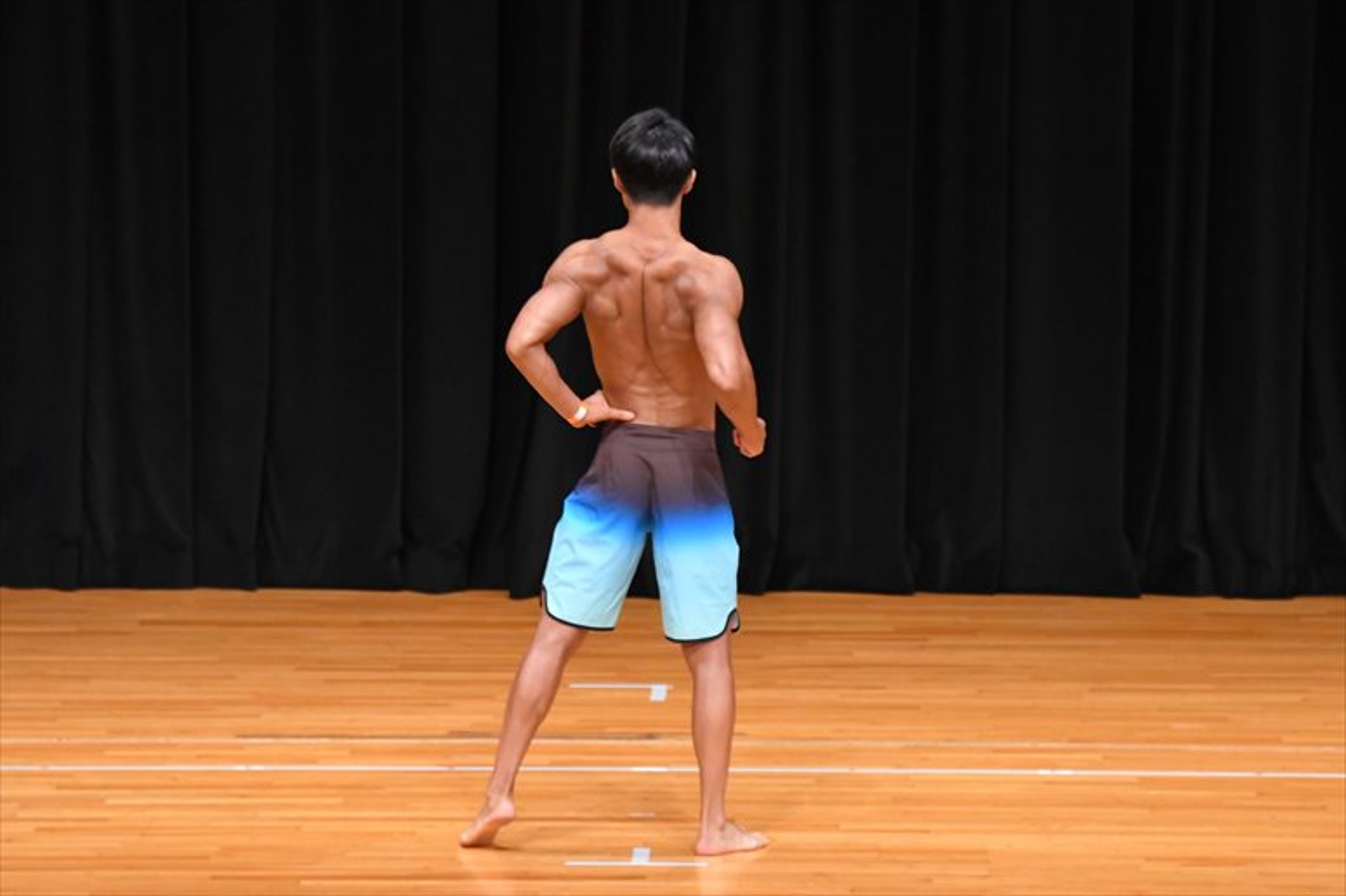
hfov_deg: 8.1
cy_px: 448
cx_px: 673
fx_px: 9530
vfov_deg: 5.4
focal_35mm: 255
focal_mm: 170
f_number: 5.6
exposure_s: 1/400
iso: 4000
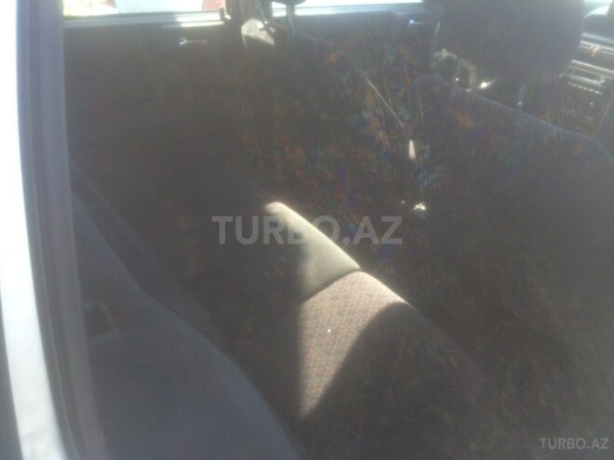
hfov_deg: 61.7
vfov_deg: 48.2
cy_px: 230
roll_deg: -3.0
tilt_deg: -32.3
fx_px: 514
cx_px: 307
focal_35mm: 29
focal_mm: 4.15
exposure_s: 1/100
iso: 40
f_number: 2.2
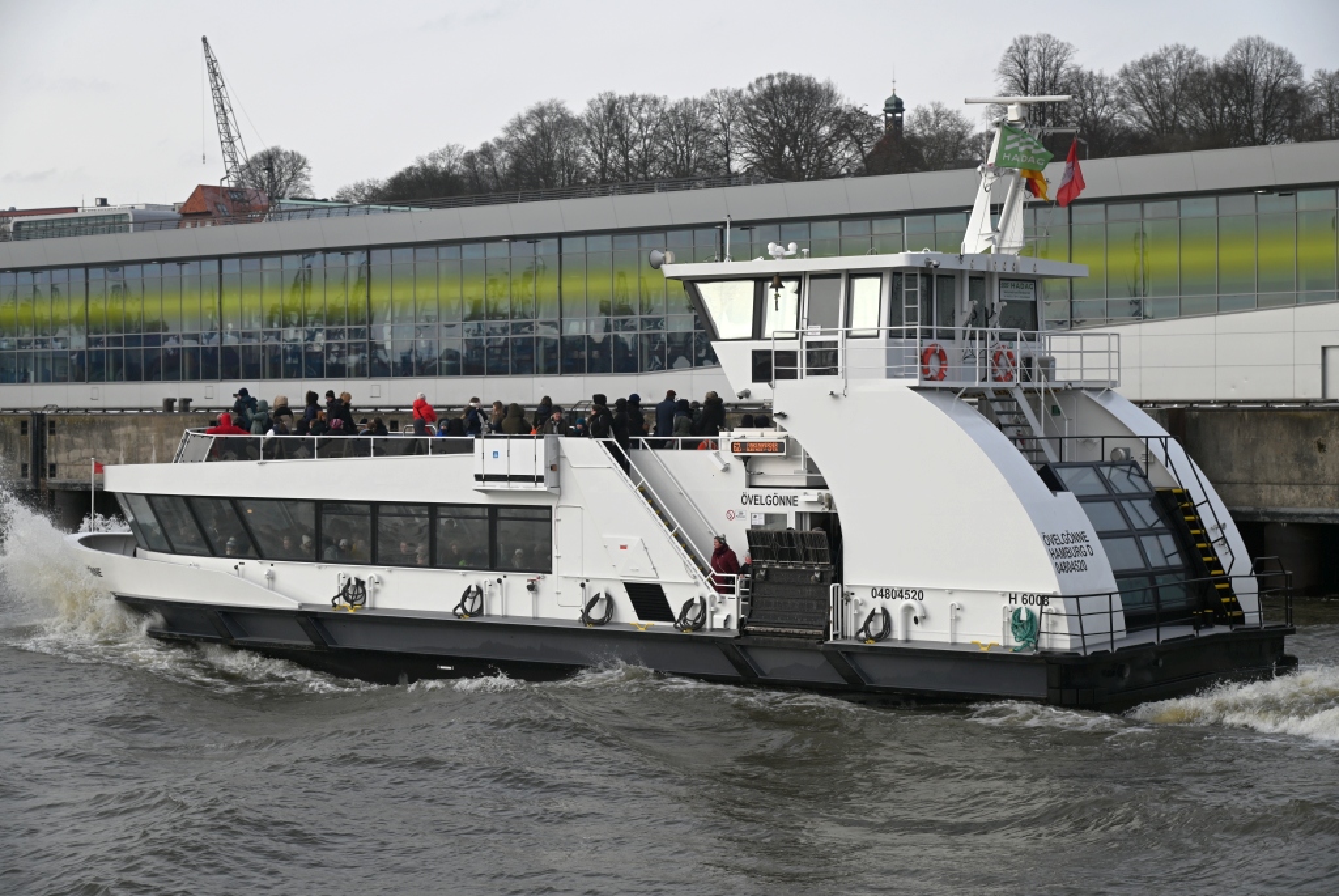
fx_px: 2792
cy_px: 448
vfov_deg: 18.2
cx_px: 670
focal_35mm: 75
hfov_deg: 27.0
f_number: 7.1
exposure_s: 1/400
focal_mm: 75
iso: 100
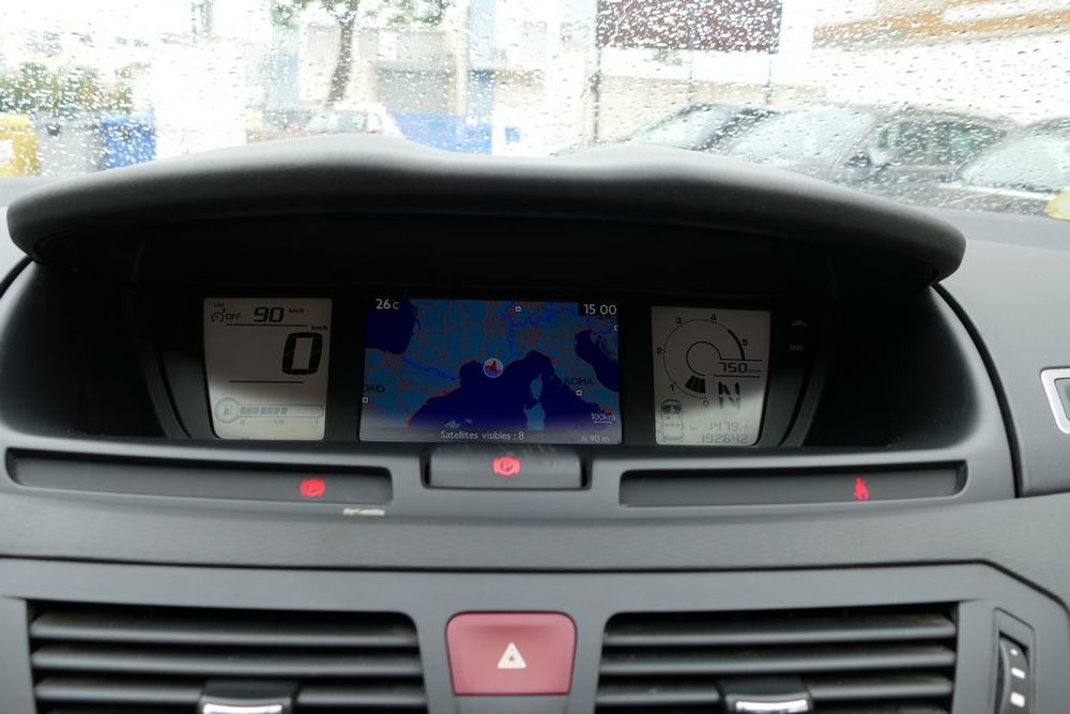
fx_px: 892
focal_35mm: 30
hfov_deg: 61.9
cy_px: 357
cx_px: 535
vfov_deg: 43.6
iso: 125
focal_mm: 11.1
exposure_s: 1/100
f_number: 3
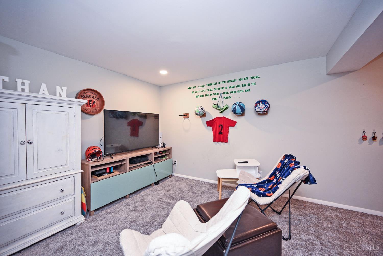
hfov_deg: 104.3
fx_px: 149
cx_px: 192
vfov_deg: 81.2
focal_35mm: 14
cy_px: 128
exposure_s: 1/60
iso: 640
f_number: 4
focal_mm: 14
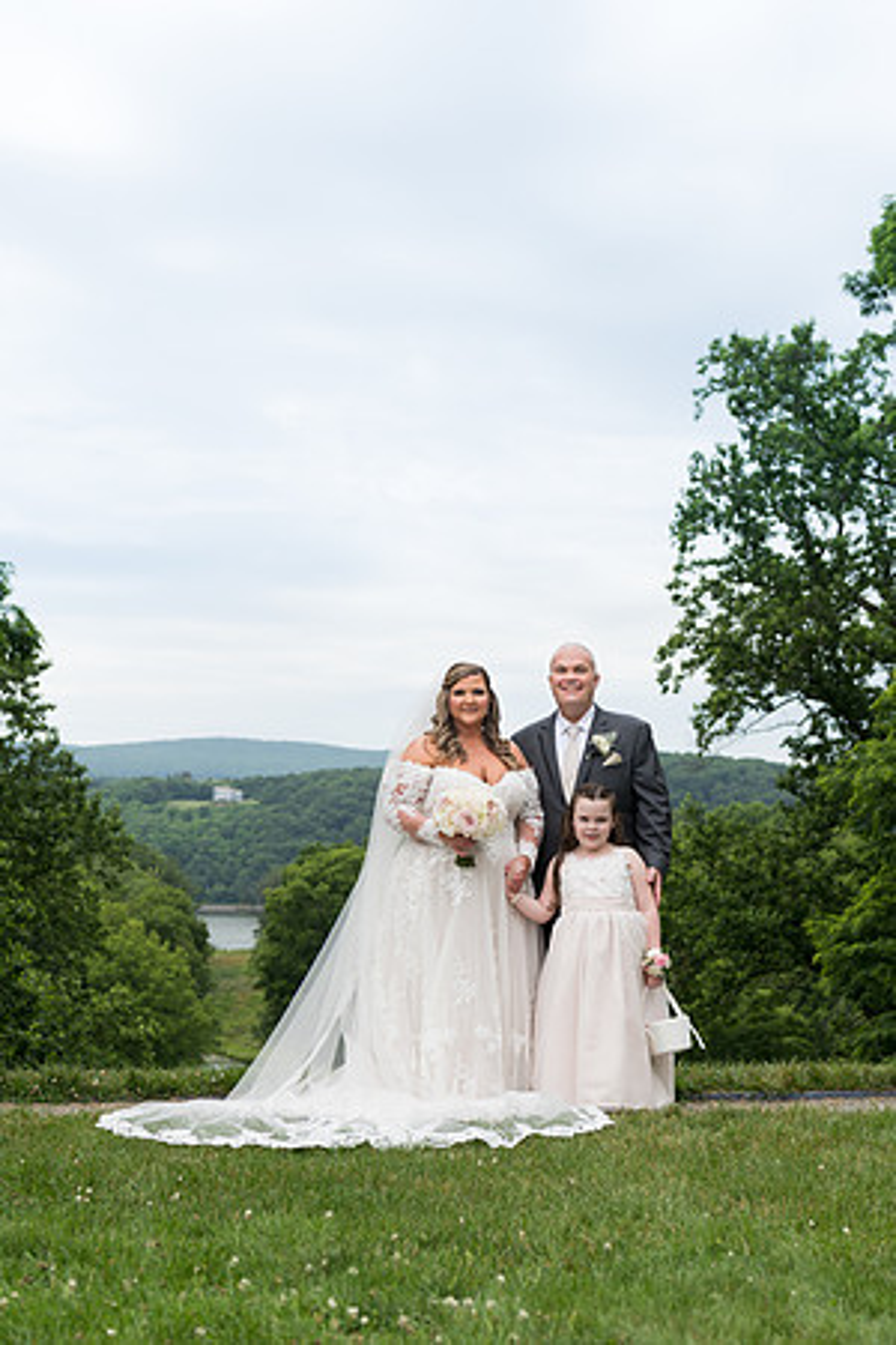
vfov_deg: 35.6
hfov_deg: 24.2
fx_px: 2091
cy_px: 672
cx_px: 448
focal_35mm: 56
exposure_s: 1/320
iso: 64
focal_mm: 56
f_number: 4.5
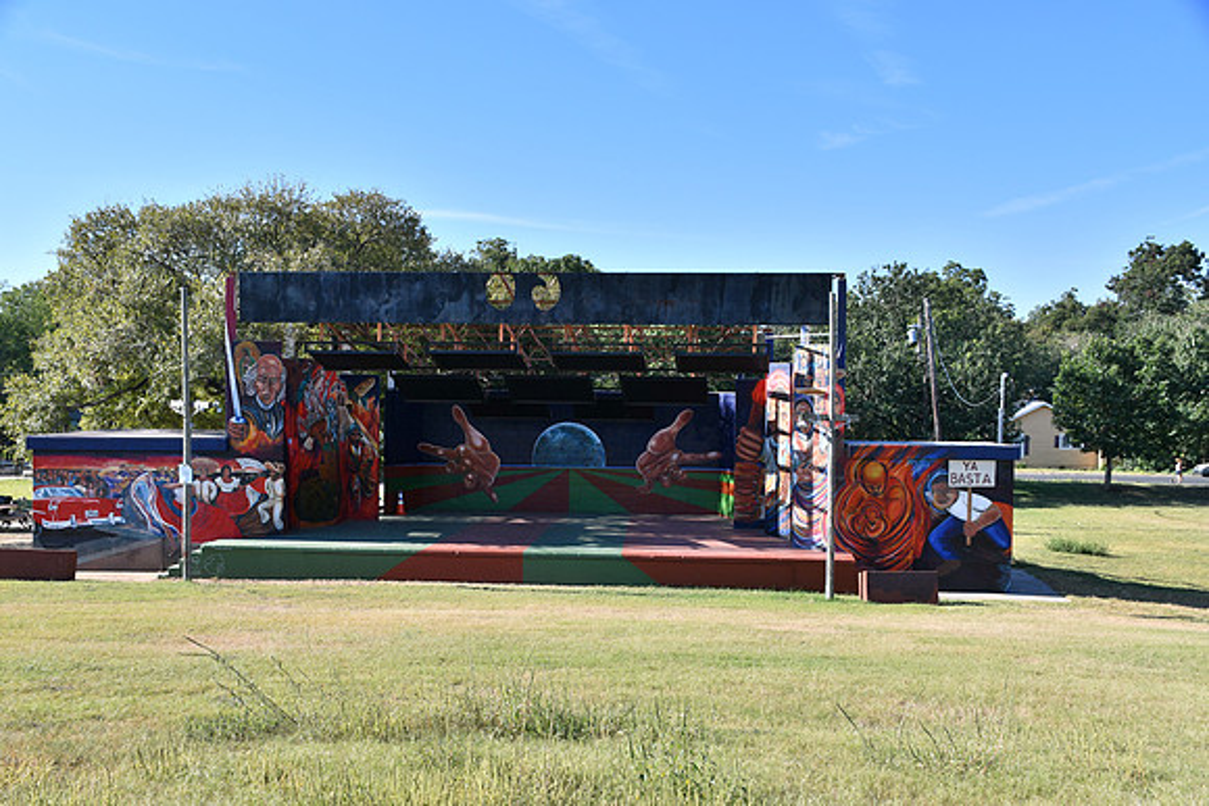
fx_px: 1310
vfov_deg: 34.2
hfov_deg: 49.5
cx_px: 604
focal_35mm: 39
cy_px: 403
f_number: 9
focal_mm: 26
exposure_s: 1/320
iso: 100
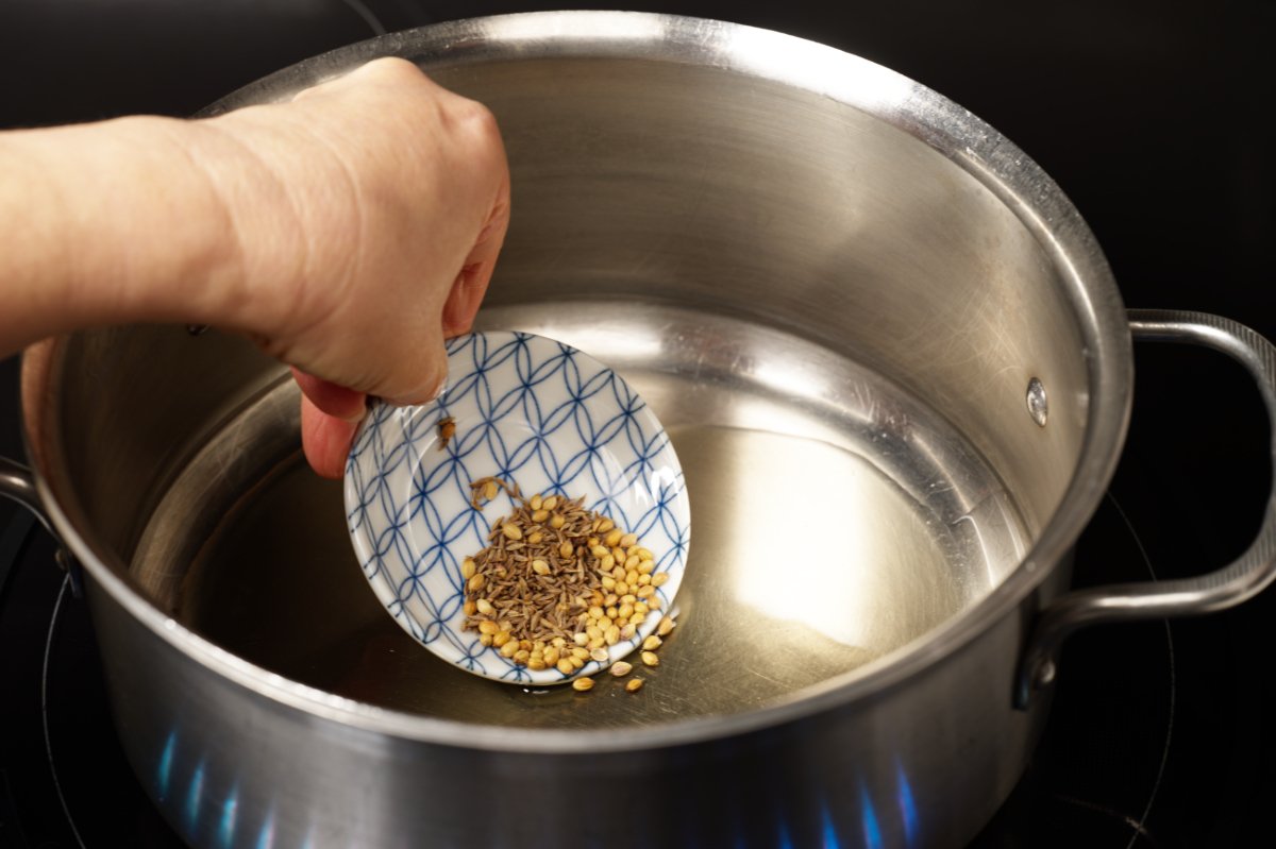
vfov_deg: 19.4
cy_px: 424
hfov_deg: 28.9
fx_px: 2480
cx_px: 638
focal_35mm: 70
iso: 100
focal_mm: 70
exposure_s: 1/125
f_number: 6.3
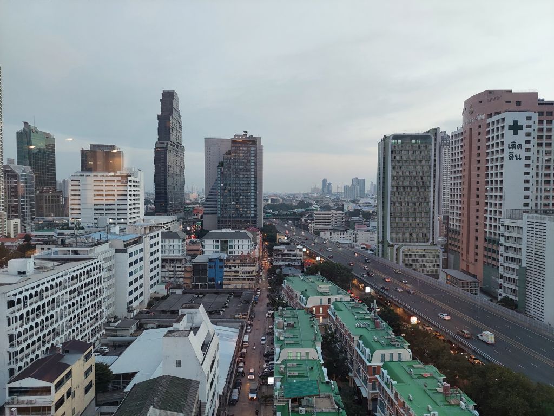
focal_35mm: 24
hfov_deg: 71.6
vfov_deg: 56.8
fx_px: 384
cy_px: 208
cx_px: 277
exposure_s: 1/50
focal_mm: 5.23
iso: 320
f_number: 1.8
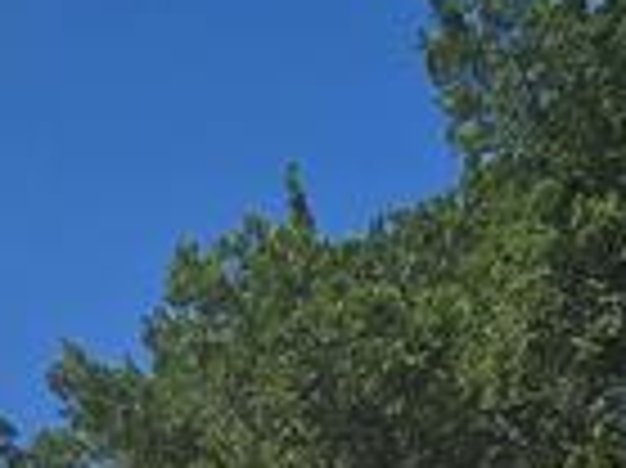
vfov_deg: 11.2
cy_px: 1310
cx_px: -153
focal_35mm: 96
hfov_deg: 19.1
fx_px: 1735
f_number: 2.2
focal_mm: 2.2
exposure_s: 1/2537
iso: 50
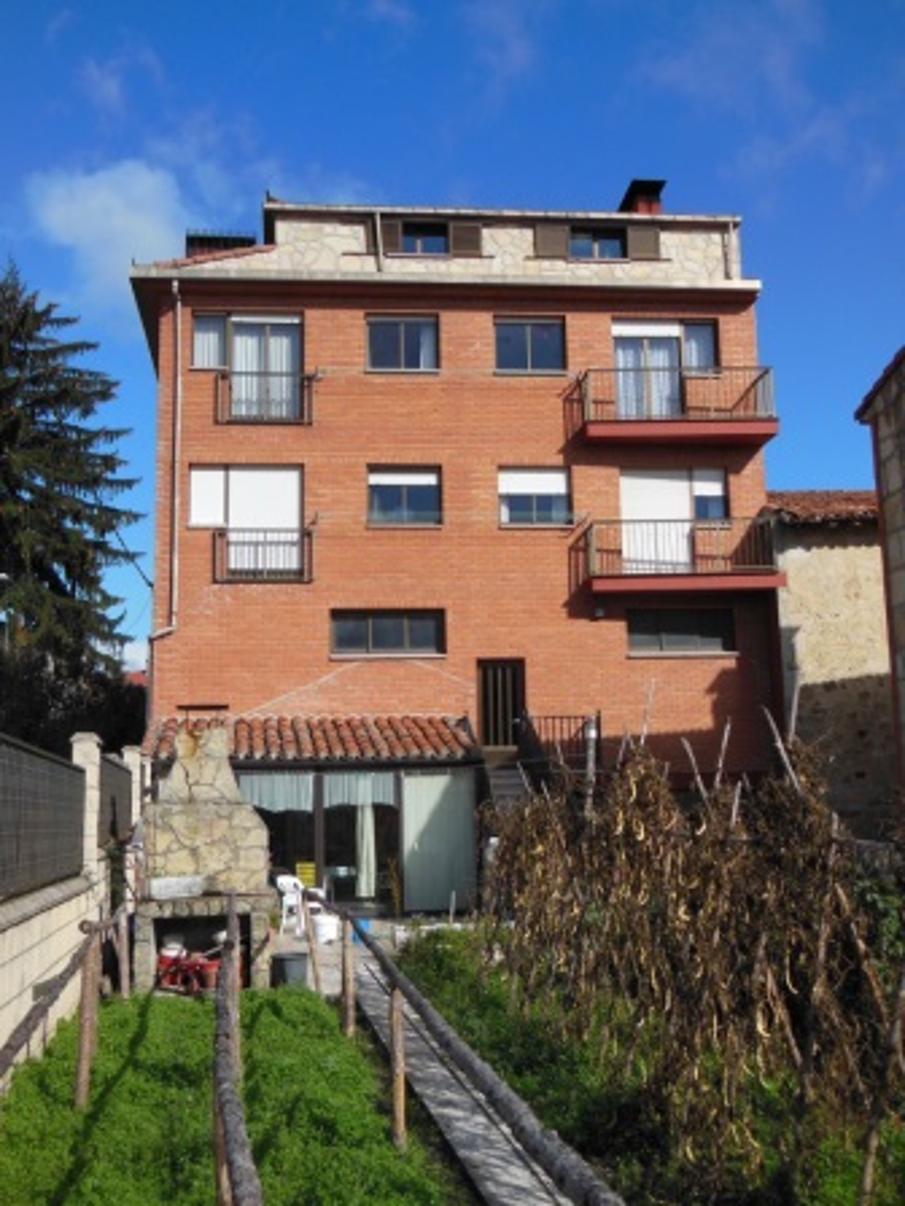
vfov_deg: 47.9
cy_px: 603
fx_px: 1359
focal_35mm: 39
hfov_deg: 36.8
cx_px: 452
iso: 200
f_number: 4.1
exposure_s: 1/1500
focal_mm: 6.9
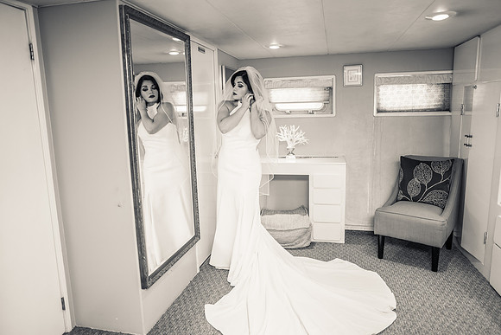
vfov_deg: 53.2
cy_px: 168
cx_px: 250
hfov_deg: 73.7
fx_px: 334
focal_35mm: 24
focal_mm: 24
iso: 250
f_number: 1.4
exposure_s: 1/400
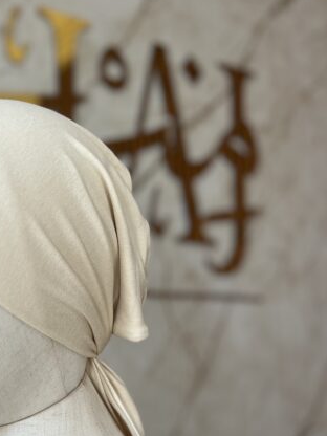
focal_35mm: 50
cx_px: 22
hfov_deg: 27.8
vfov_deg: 37.1
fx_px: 630
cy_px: 337
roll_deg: +0.6
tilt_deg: +3.5
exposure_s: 1/170
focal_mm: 5.7
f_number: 1.5
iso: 40
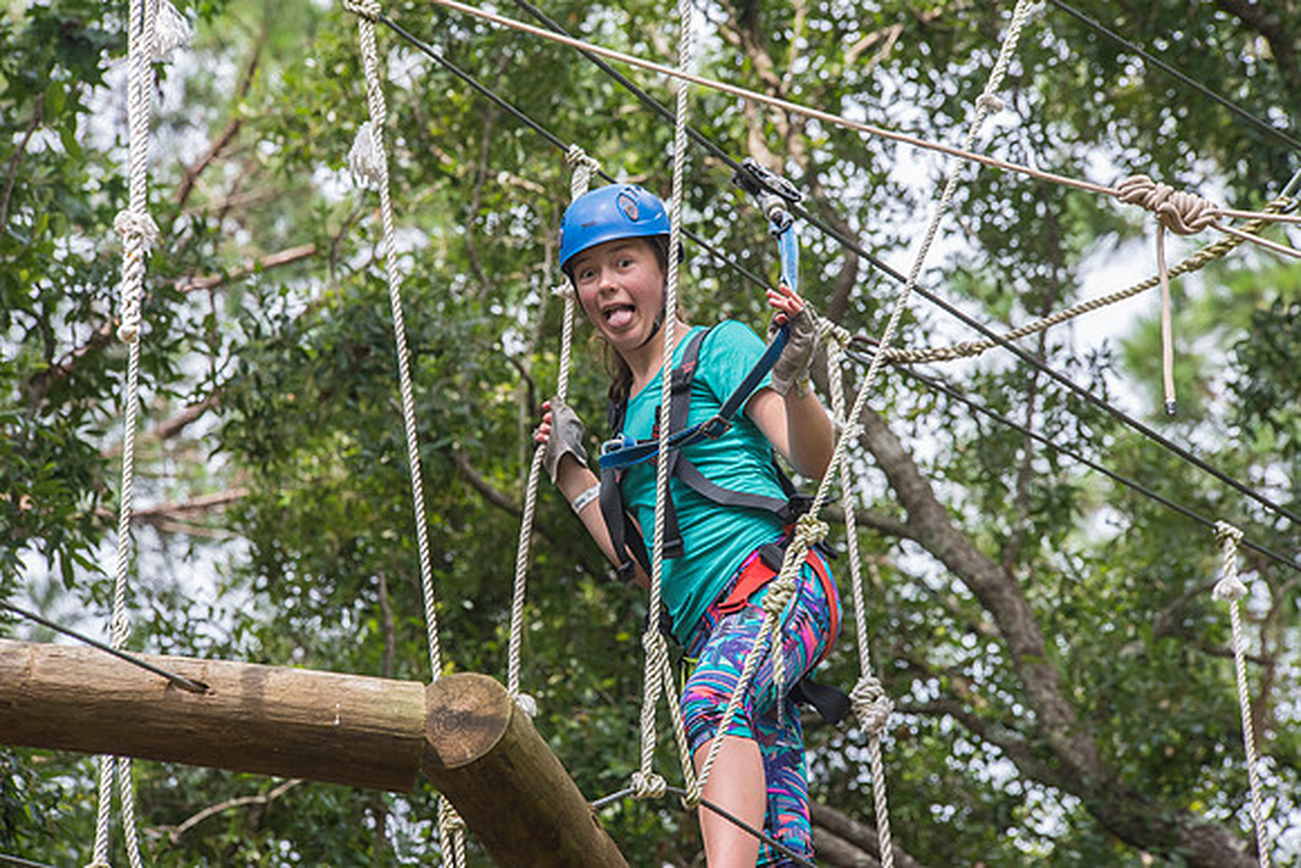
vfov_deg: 6.9
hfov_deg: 10.3
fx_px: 7229
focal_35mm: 200
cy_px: 434
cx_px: 650
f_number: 9
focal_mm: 200
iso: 2000
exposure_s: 1/1250
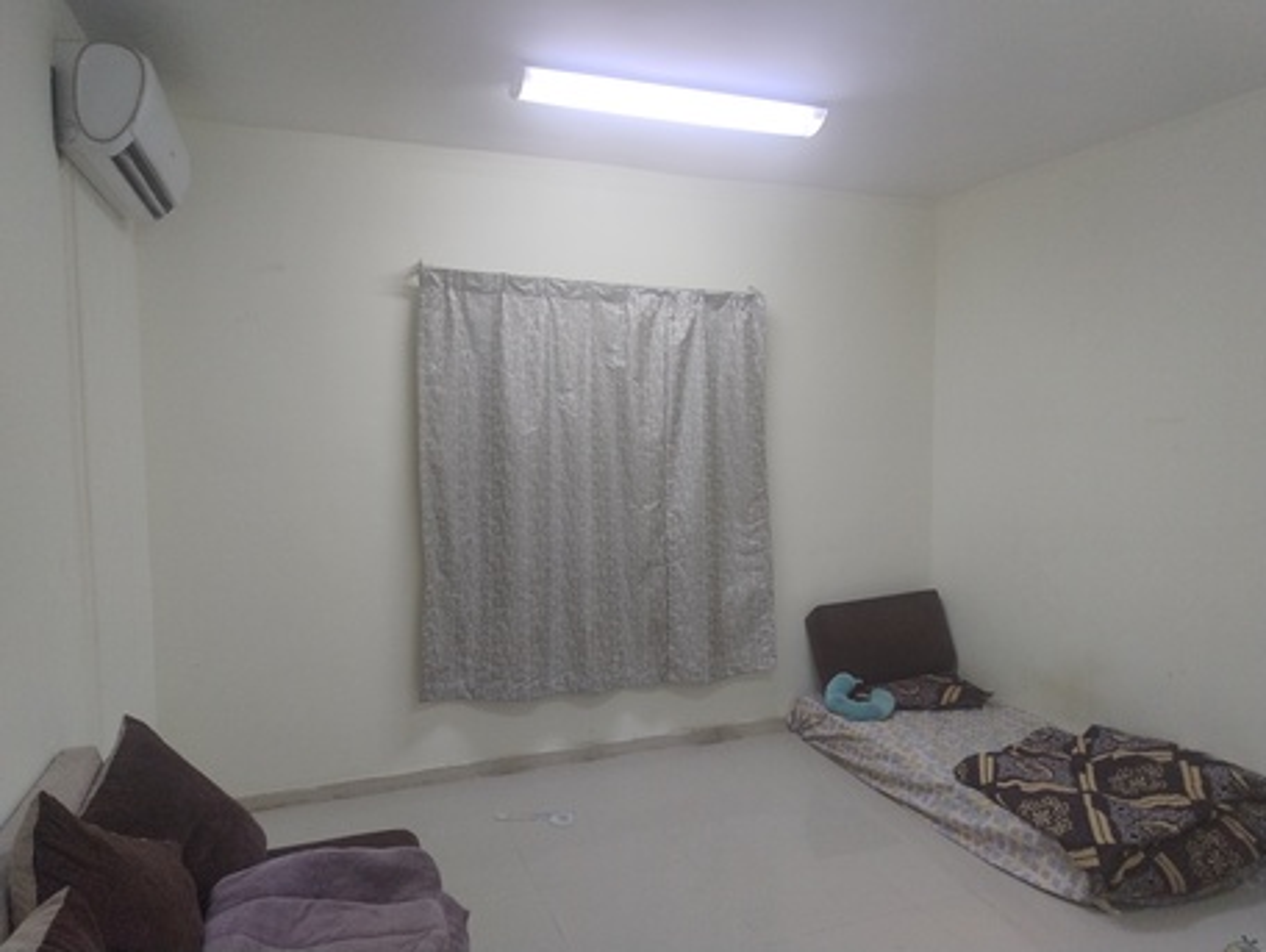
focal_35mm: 24
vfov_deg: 56.9
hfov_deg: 71.5
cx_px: 633
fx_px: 879
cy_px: 476
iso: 325
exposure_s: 1/60
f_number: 1.8
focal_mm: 5.56
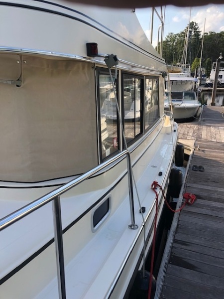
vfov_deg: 63.4
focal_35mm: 28
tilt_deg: -16.1
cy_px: 150
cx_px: 112
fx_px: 242
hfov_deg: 49.7
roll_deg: -0.9
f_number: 1.8
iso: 20
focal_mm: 3.99
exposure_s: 1/578
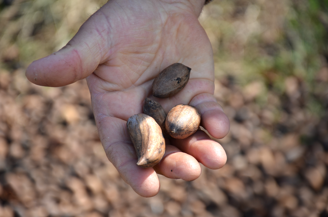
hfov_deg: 14.9
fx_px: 1255
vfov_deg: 9.9
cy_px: 108
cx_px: 164
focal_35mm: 138
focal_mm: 92
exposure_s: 1/500
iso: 200
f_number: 5.6
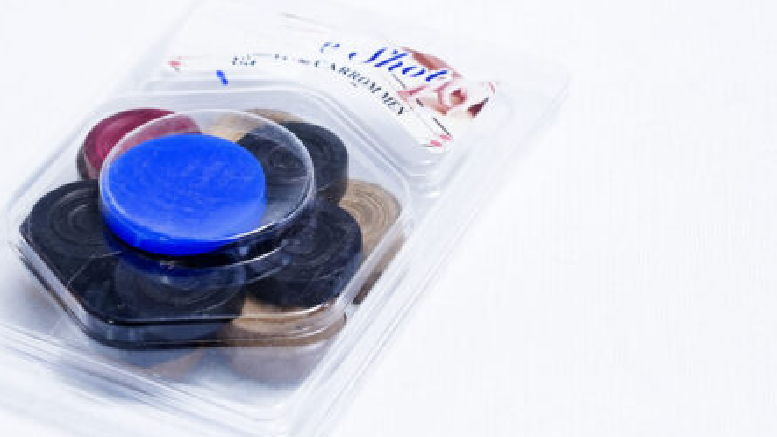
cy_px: 170
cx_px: 212
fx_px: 2390
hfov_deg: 18.4
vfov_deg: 10.4
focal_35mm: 116
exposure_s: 1/160
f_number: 8
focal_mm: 70
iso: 3200
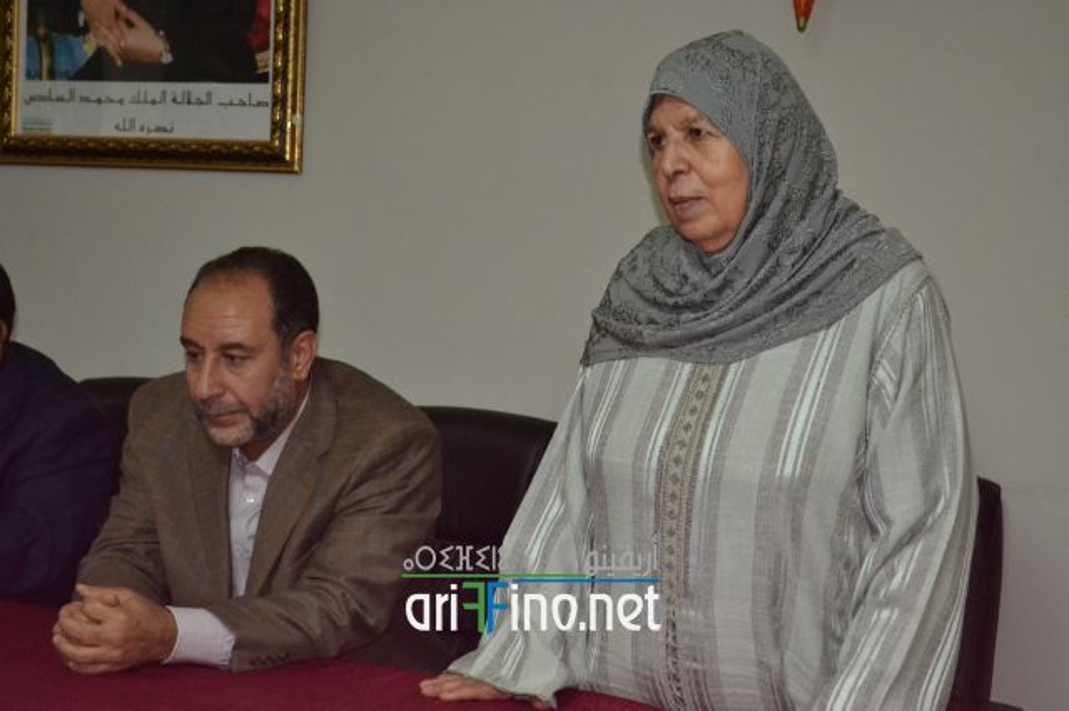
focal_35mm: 60
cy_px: 356
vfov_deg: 22.6
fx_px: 1781
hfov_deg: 33.4
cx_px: 534
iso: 3200
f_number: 5.3
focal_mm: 40
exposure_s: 1/60
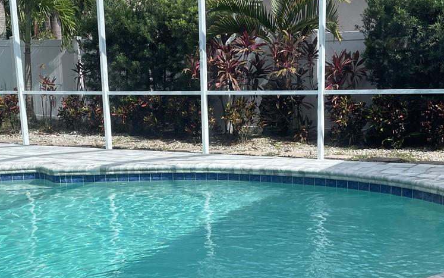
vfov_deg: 21.7
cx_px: 210
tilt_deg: -12.9
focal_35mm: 59
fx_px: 714
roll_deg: +1.7
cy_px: 230
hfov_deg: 34.5
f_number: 1.6
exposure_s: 1/587
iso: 32
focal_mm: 4.2
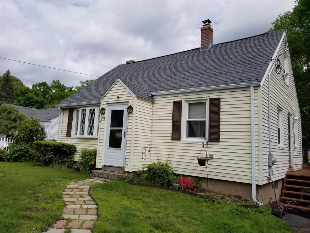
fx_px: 242
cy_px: 120
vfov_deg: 51.4
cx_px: 161
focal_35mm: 27
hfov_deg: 65.3
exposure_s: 1/3536
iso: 50
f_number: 1.7
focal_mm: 4.25
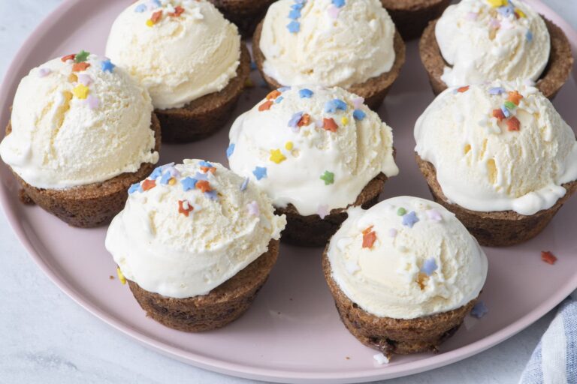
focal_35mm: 105
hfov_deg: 19.5
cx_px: 288
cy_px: 192
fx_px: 1683
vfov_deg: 13.0
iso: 250
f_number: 16
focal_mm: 105
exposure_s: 1/200
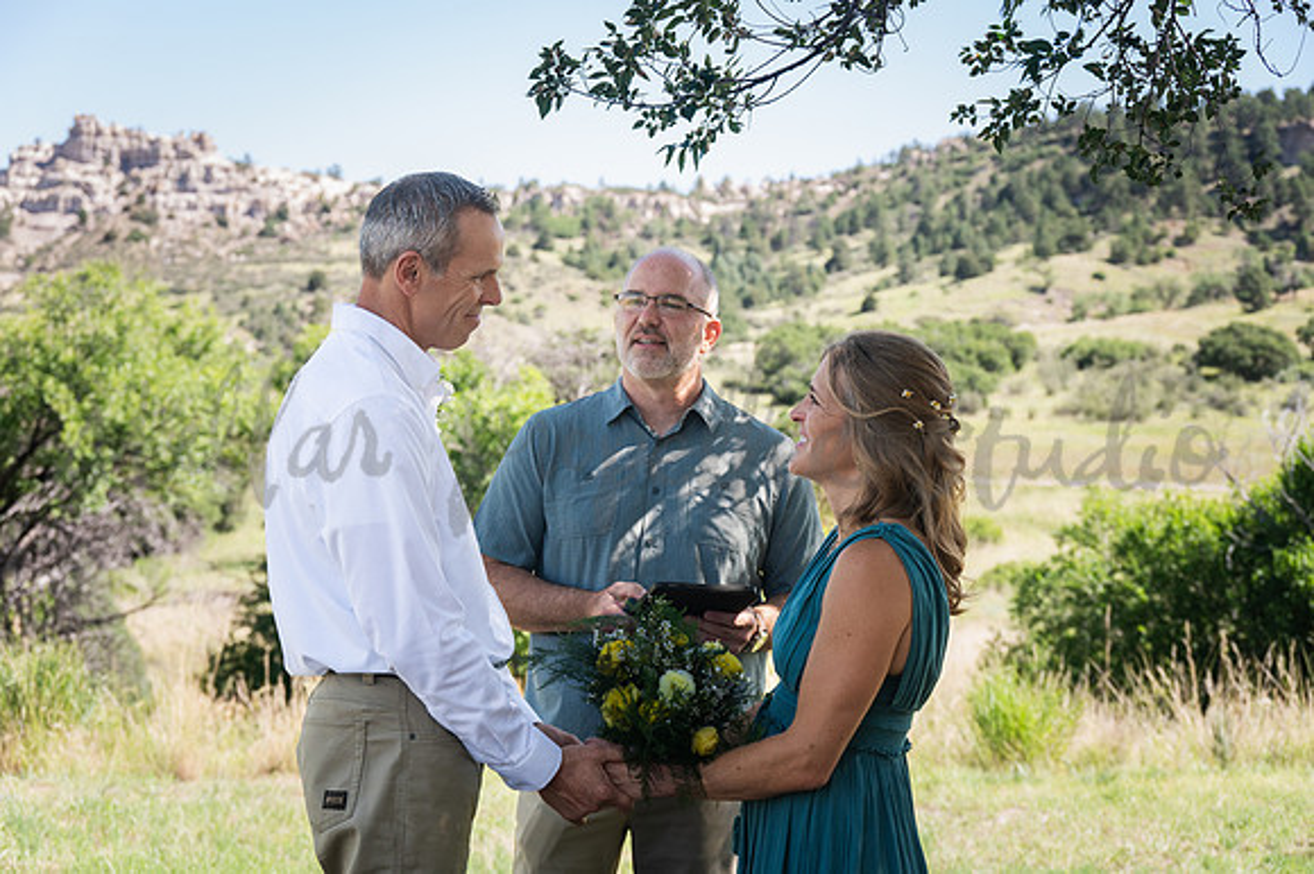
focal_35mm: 62
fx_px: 2262
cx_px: 657
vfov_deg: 21.9
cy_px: 437
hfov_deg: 32.4
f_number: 6
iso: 1250
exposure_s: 1/1250
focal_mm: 62
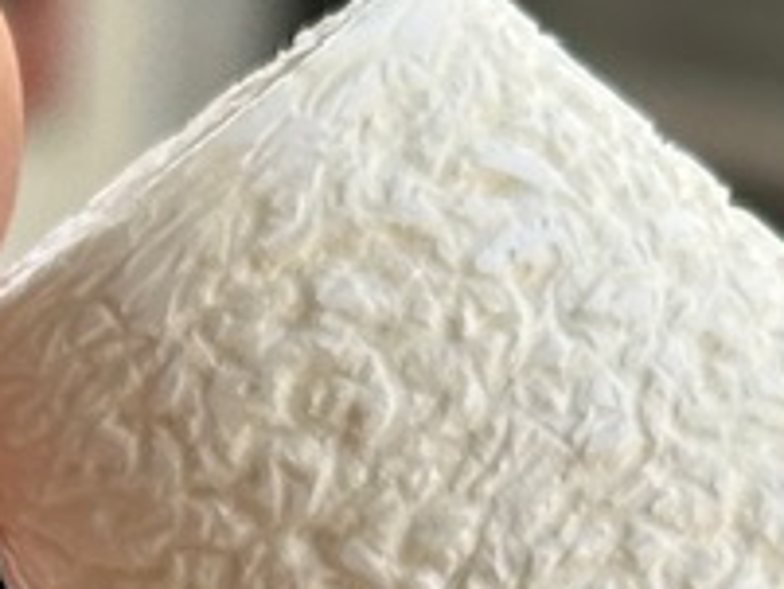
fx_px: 6912
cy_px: 1455
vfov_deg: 4.7
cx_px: -534
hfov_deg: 6.4
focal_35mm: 305
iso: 64
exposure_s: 1/623
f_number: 1.78
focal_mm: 6.86
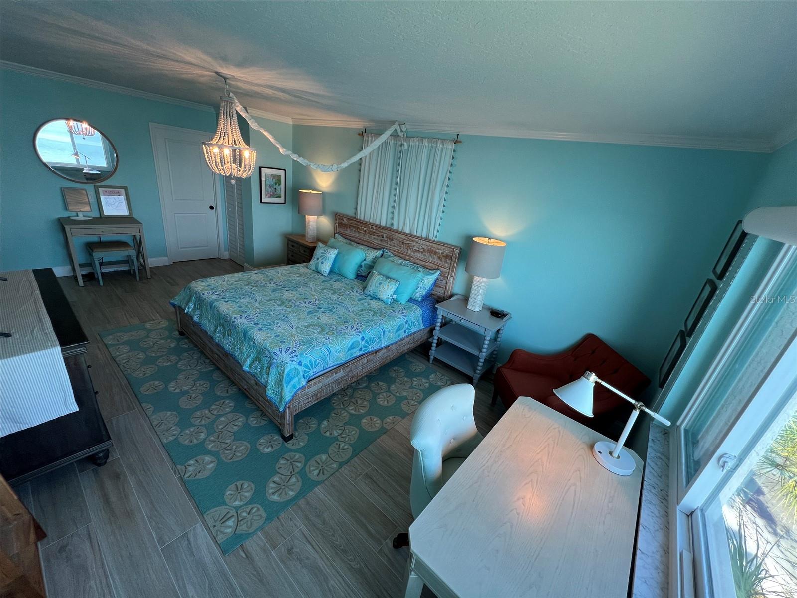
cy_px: 299
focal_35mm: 13
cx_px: 398
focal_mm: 1.57
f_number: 1.8
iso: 80
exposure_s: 1/120
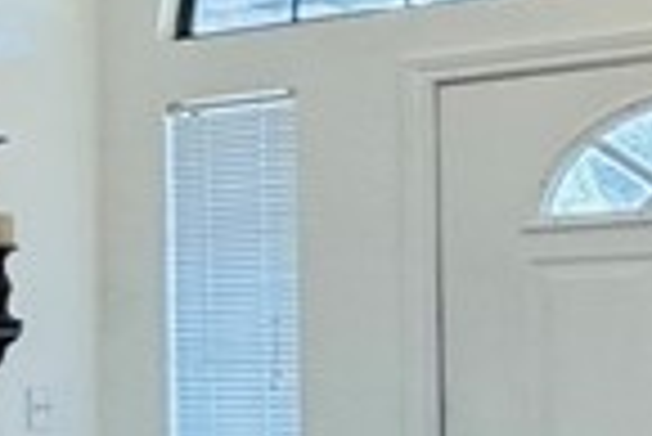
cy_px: 382
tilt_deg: -1.1
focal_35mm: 103
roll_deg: +0.5
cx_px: -1187
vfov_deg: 13.2
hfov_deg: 12.1
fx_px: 1867
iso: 200
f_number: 2.2
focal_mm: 2.22
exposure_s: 1/60
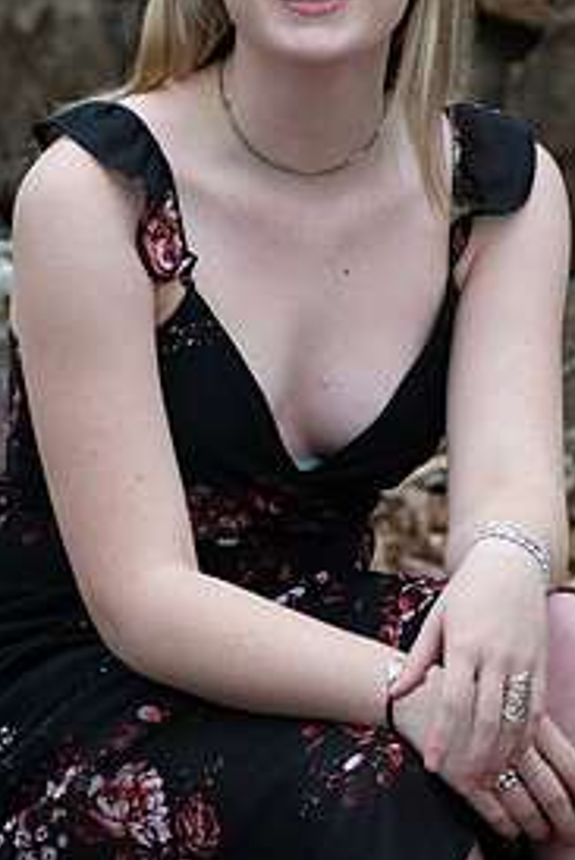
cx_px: 267
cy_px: 273
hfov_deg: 3.3
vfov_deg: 4.9
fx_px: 10025
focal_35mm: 419
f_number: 5.3
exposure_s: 1/500
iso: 900
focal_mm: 170
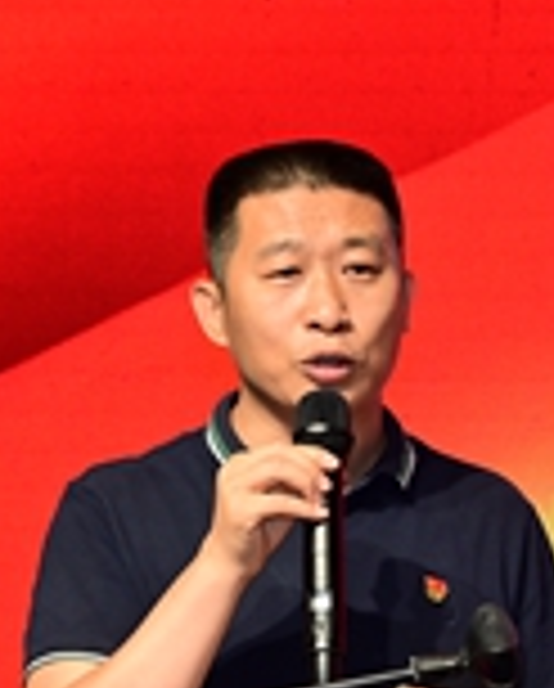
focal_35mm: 257
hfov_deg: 6.0
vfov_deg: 7.5
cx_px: 329
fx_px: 5252
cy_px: 544
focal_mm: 70
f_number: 5
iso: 250
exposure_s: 1/200
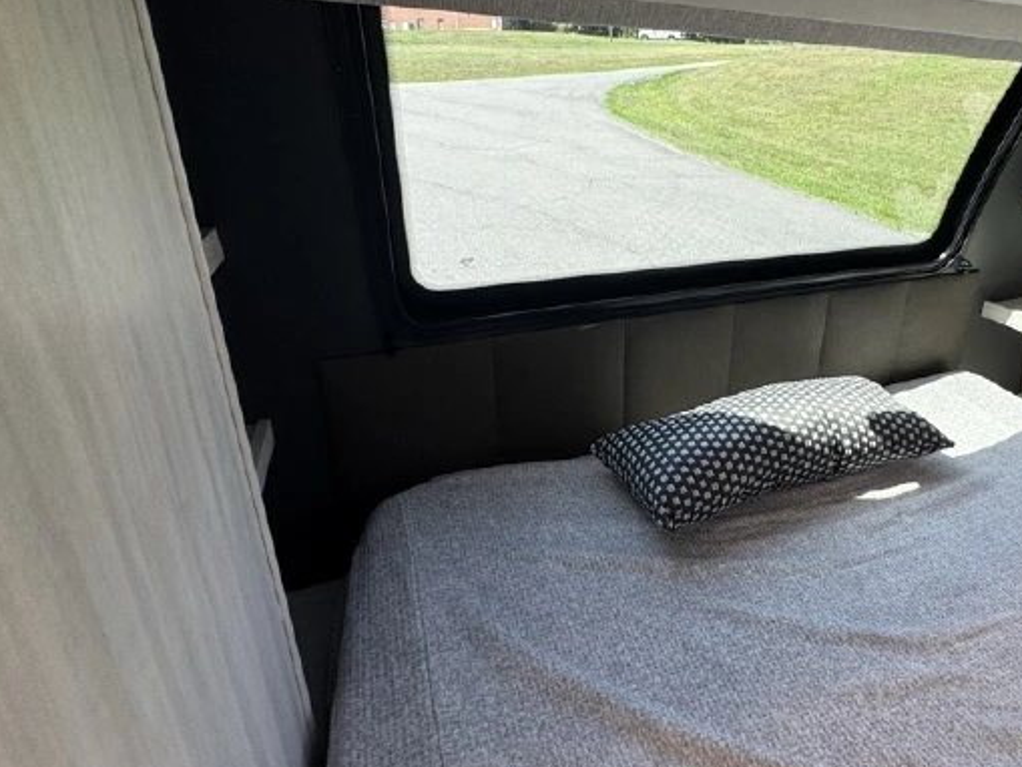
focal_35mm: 22
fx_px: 650
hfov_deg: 72.6
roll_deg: -3.2
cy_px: 307
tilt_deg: -20.0
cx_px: 729
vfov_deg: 60.6
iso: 50
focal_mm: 2.22
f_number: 2.2
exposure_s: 1/99
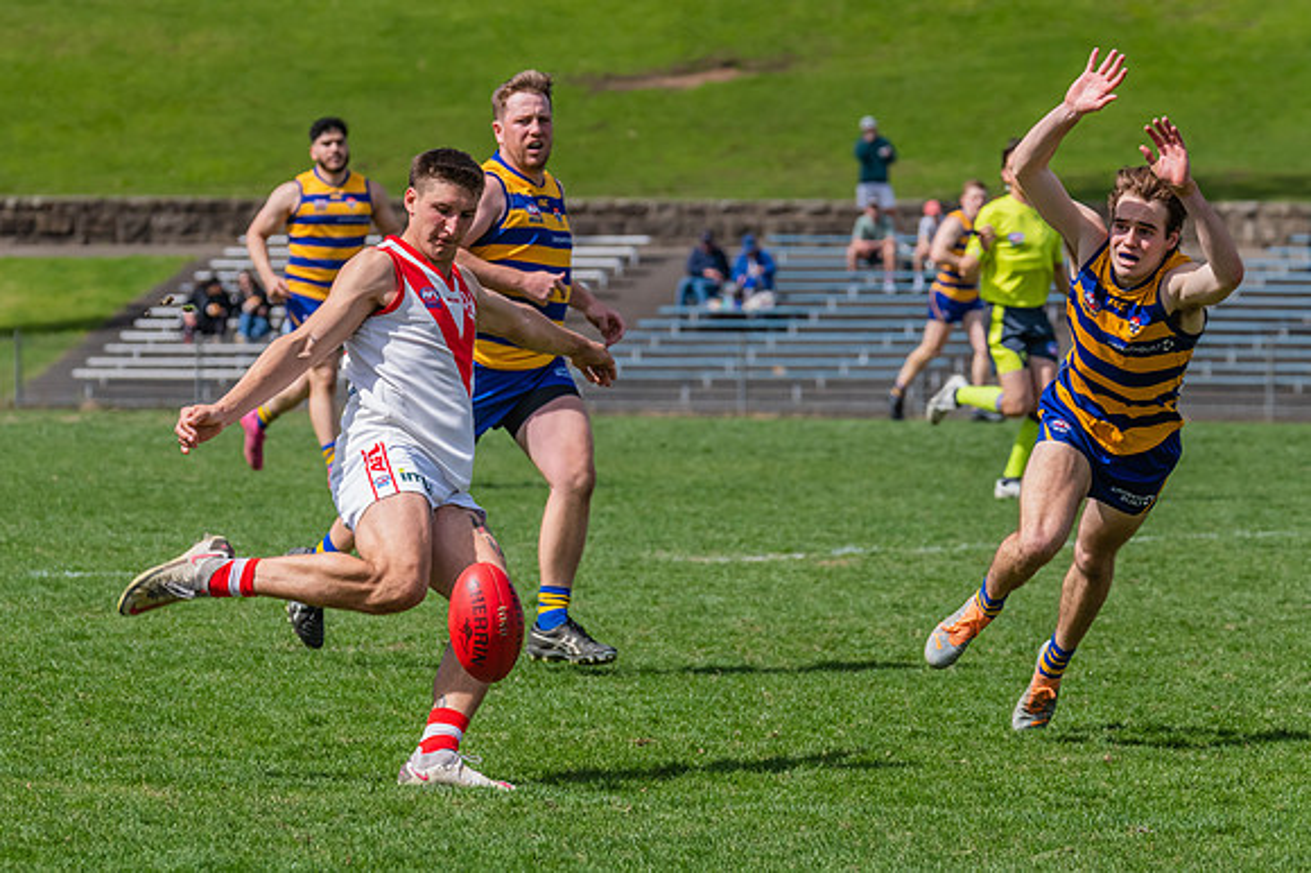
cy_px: 375
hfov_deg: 6.6
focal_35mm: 315
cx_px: 489
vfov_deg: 4.4
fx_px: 11451
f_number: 9
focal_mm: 250
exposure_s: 1/1600
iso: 800
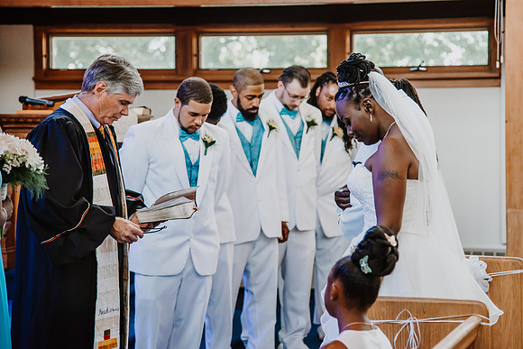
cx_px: 297
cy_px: 151
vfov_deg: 13.8
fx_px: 1445
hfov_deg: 20.5
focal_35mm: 99
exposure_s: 1/160
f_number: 4
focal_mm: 86
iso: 800
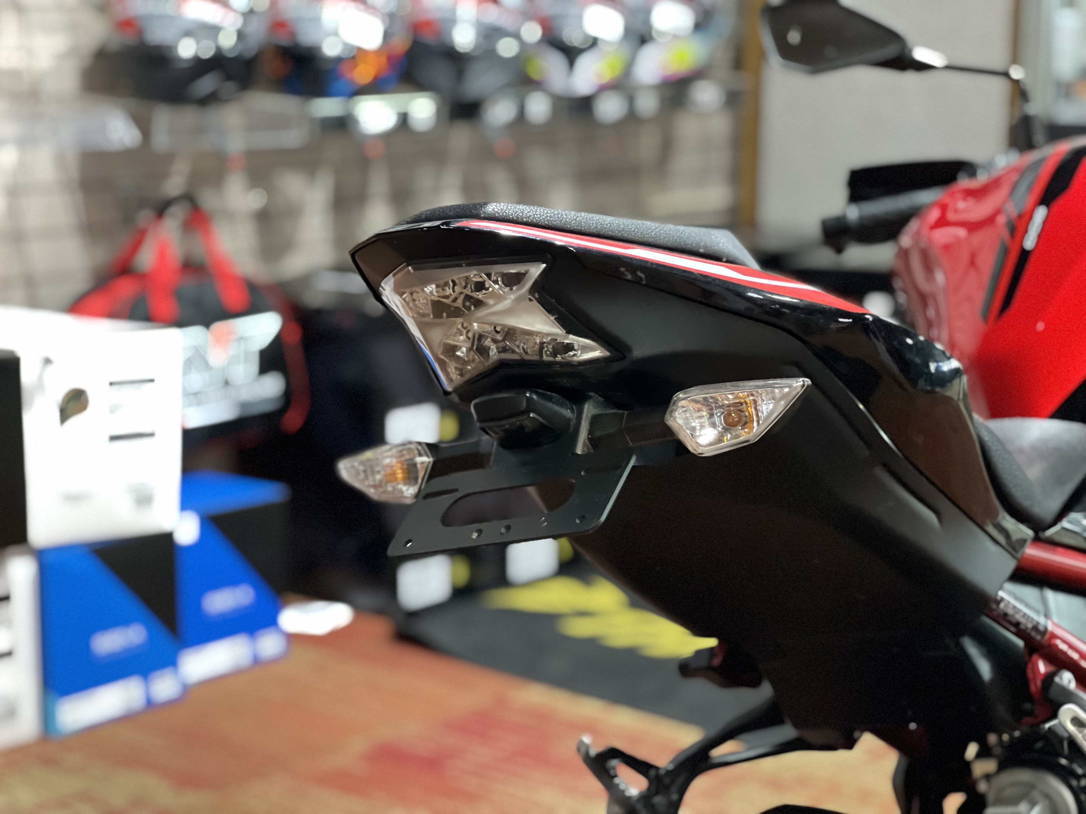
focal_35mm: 77
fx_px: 2416
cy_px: 407
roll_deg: -0.7
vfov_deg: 19.1
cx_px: 543
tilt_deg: -9.7
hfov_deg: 25.3
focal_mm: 9
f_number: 2.8
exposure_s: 1/15
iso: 640
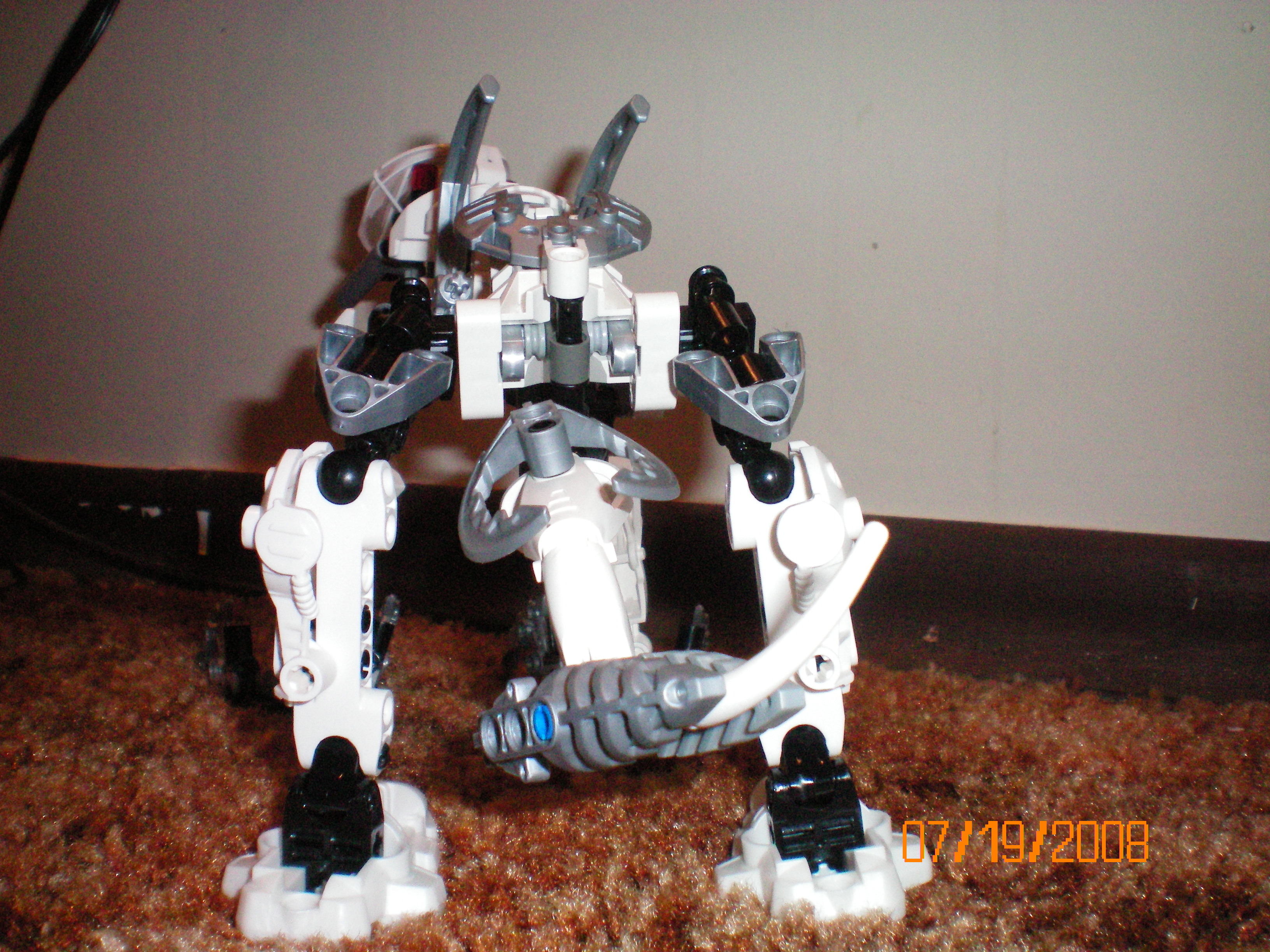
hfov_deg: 49.0
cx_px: 635
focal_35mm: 38
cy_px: 476
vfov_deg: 37.7
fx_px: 1394
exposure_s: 1/60
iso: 400
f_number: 4.6
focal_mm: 6.3
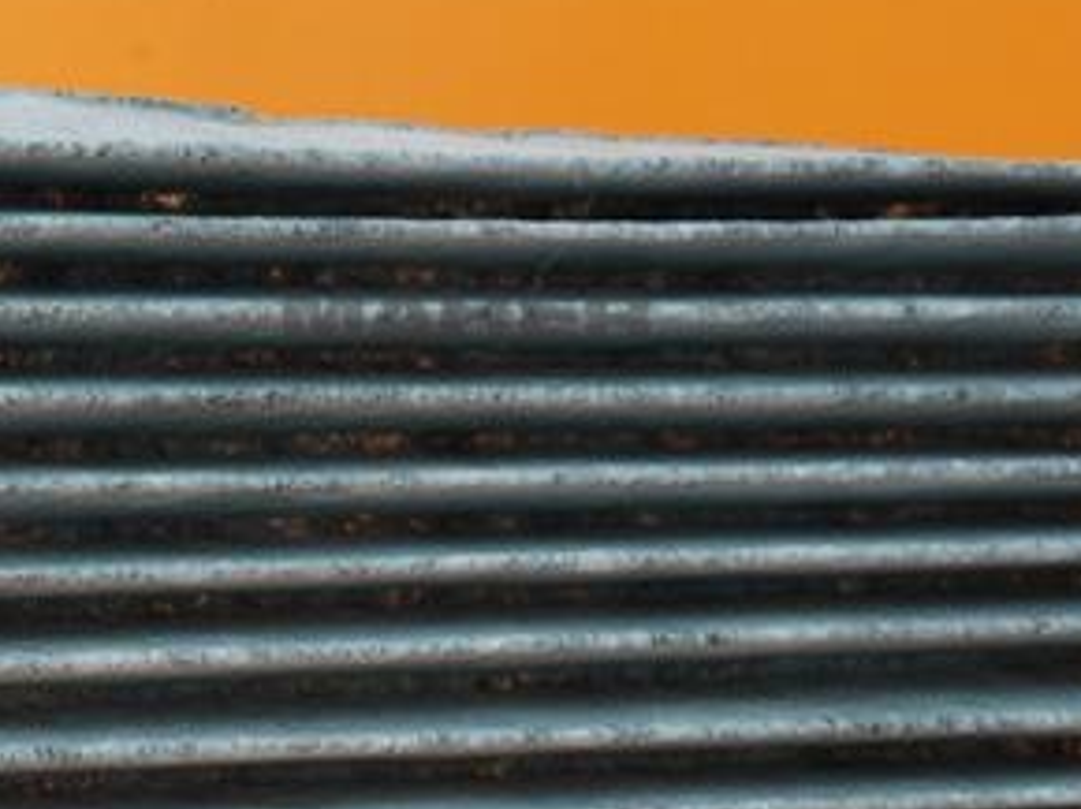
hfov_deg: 12.7
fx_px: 4805
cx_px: 52
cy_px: 884
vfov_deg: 9.5
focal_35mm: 154
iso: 1000
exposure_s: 1/30
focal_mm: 58
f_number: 11
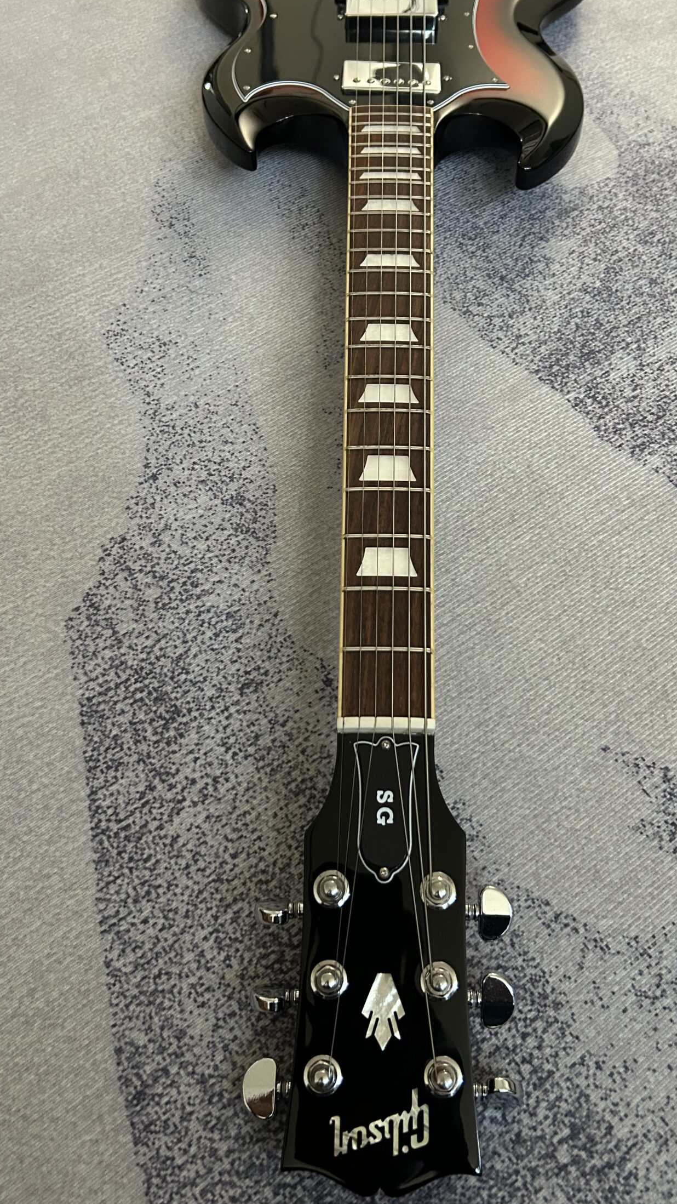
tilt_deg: -55.7
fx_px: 1053
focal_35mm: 33
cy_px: 537
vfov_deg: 59.3
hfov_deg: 35.6
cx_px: 381
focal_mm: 5.7
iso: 400
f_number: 1.5
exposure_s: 1/60
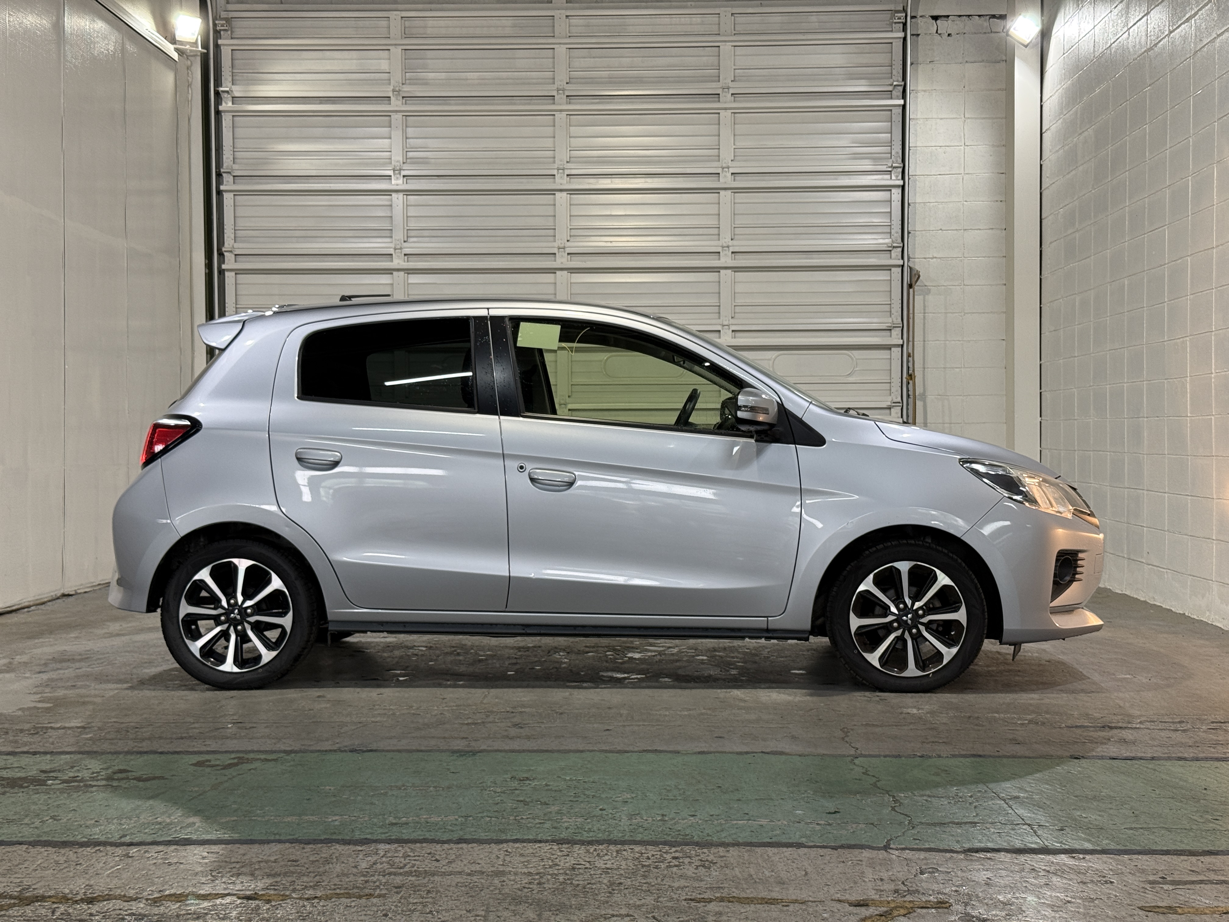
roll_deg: -0.4
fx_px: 1704
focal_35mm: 48
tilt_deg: -0.4
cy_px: 461
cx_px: 614
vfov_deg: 30.3
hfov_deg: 39.7
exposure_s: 1/60
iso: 64
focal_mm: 6.76
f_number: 1.78
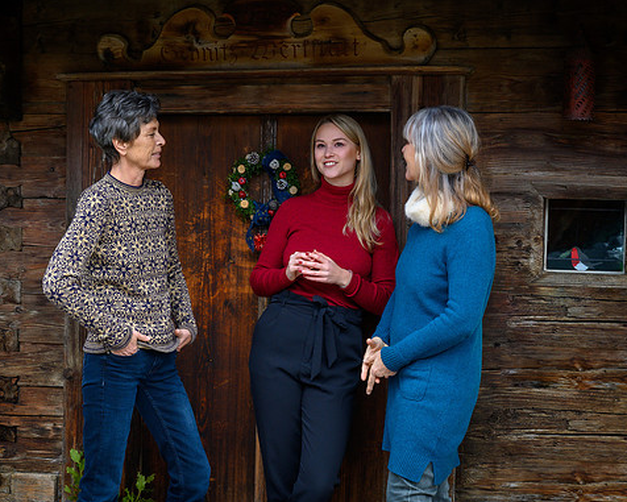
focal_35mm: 80
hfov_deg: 23.8
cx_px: 282
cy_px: 253
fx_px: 1485
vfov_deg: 19.2
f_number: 4.5
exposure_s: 1/320
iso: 640
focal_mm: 70
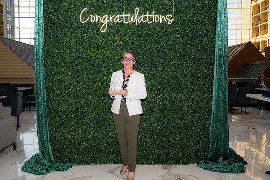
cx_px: 135
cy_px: 90
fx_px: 233
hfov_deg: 60.3
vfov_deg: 42.3
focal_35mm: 31
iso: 400
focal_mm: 31
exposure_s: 1/160
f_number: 5
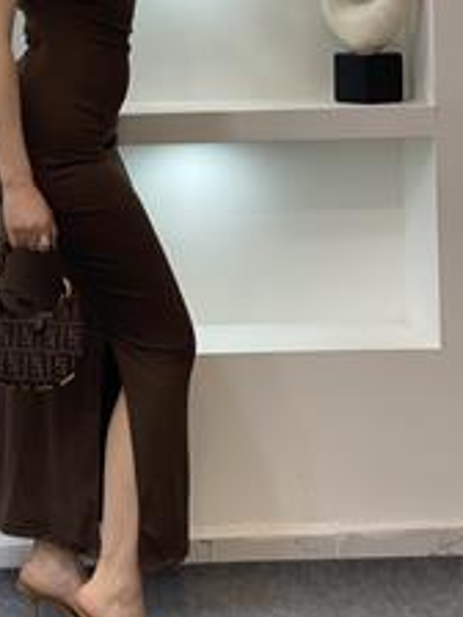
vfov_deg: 20.3
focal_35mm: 96
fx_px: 1712
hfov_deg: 15.3
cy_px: 161
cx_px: 83
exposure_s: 1/100
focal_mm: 6
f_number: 2
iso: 80
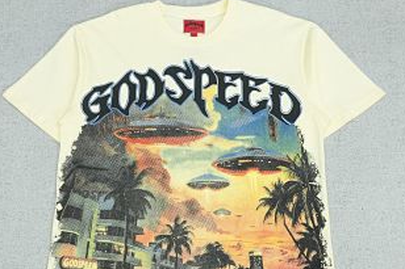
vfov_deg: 33.9
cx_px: 195
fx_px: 438
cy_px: 176
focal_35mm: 39
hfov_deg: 49.6
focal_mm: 16
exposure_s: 1/160
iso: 1000
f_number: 8
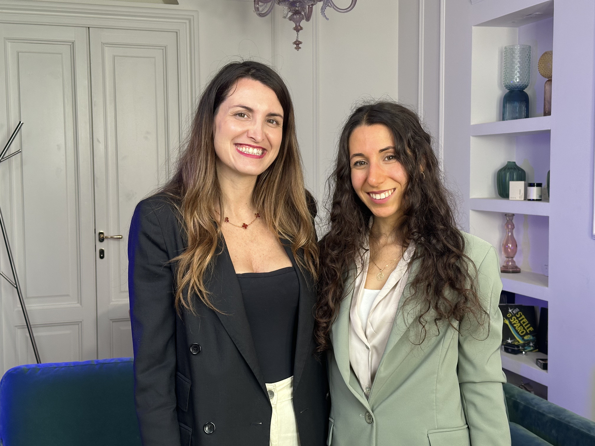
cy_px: 223
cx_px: 298
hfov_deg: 39.7
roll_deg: -0.2
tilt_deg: -4.5
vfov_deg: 30.3
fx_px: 825
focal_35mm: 48
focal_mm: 6.86
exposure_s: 1/121
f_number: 1.78
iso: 64
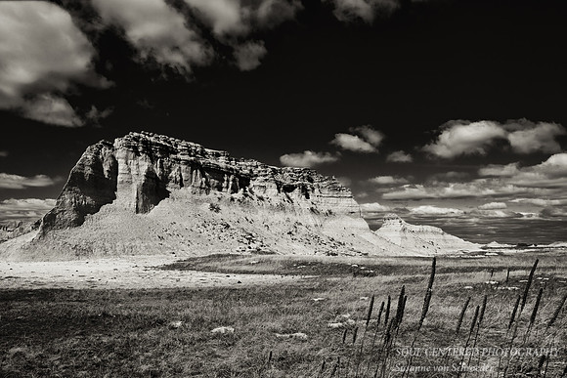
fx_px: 425
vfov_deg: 48.0
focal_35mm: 27
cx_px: 284
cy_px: 189
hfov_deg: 67.4
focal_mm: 18
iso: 100
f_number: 16
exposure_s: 1/250
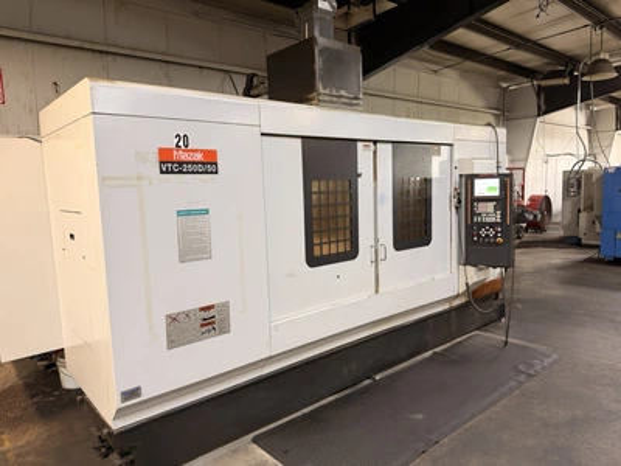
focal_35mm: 24
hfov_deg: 71.6
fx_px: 431
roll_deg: +3.3
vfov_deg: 56.8
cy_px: 233
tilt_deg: -7.9
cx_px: 310
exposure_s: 1/60
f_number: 1.78
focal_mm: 6.76
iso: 160
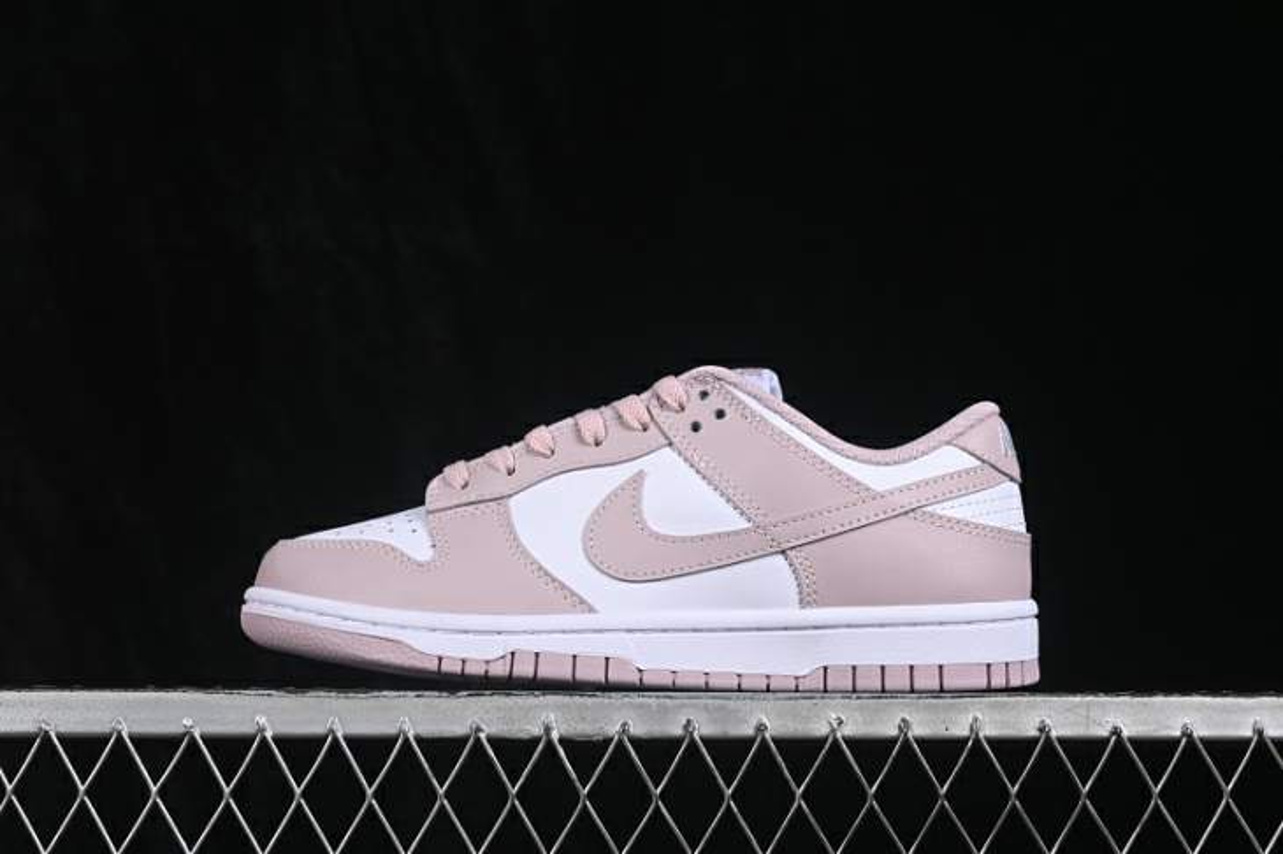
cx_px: 642
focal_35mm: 75
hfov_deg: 27.0
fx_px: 2672
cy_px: 427
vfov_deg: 18.2
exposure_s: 1/80
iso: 160
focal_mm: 50
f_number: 8
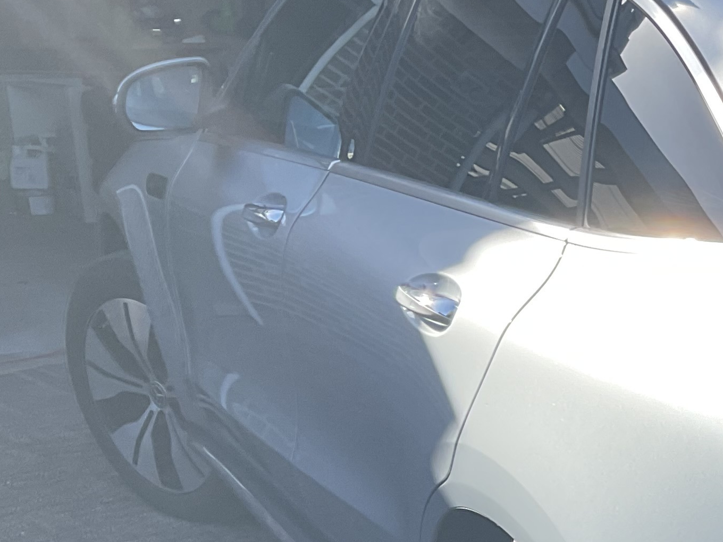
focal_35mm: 86
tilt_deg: -12.1
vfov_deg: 16.7
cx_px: 1060
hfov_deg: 19.9
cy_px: 577
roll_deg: -1.9
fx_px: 1796
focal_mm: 3
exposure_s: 1/568
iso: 16
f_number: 1.8
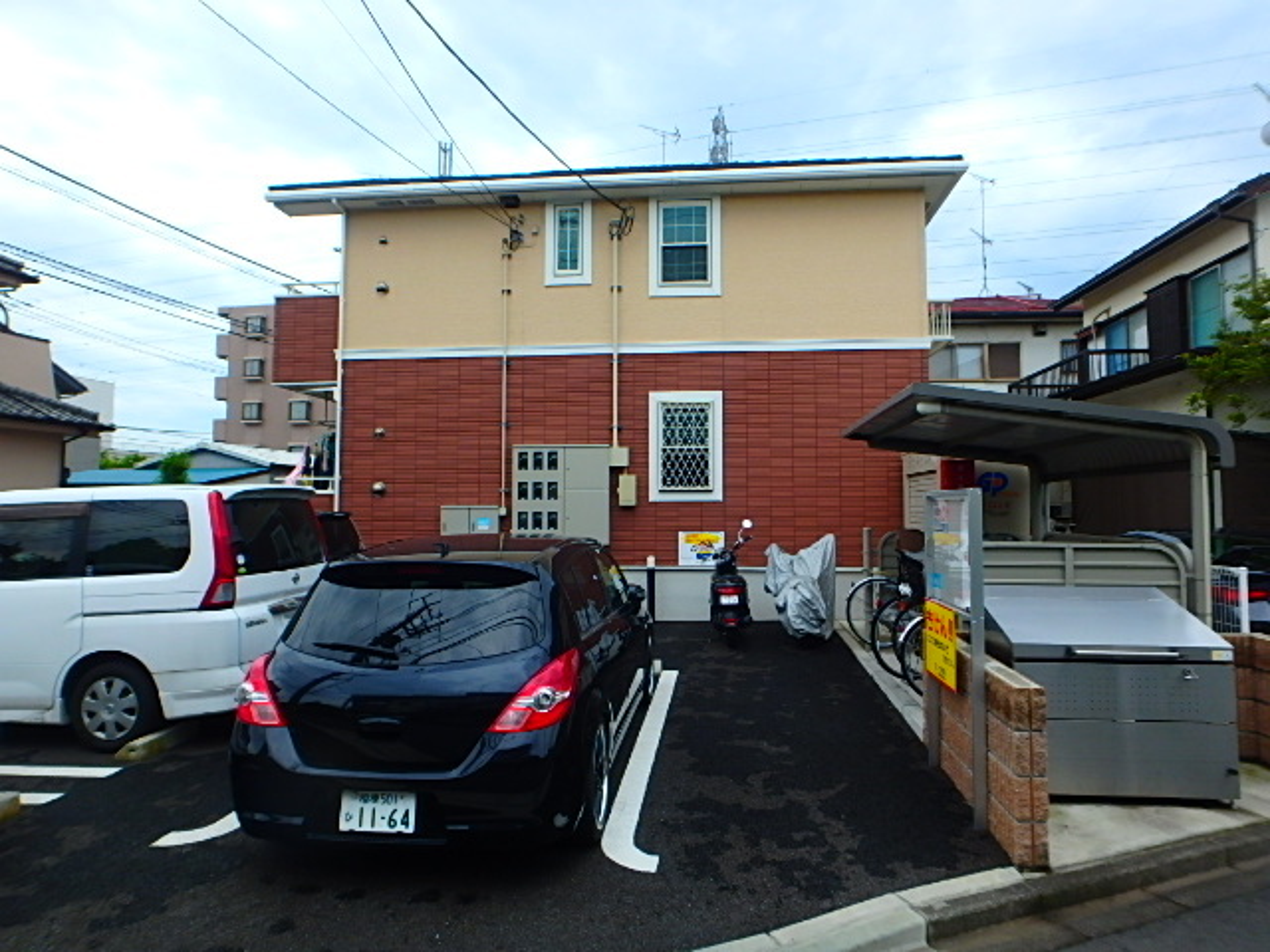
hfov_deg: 79.0
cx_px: 635
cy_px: 476
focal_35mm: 21
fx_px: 770
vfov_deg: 63.4
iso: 125
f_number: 3.5
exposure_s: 1/500
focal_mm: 3.7
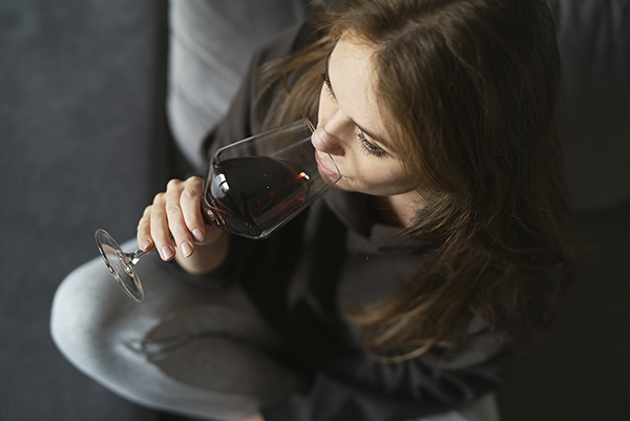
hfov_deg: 39.6
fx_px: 876
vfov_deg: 27.0
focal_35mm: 50
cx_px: 315
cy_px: 210
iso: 320
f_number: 1.8
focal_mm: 50
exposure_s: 1/250
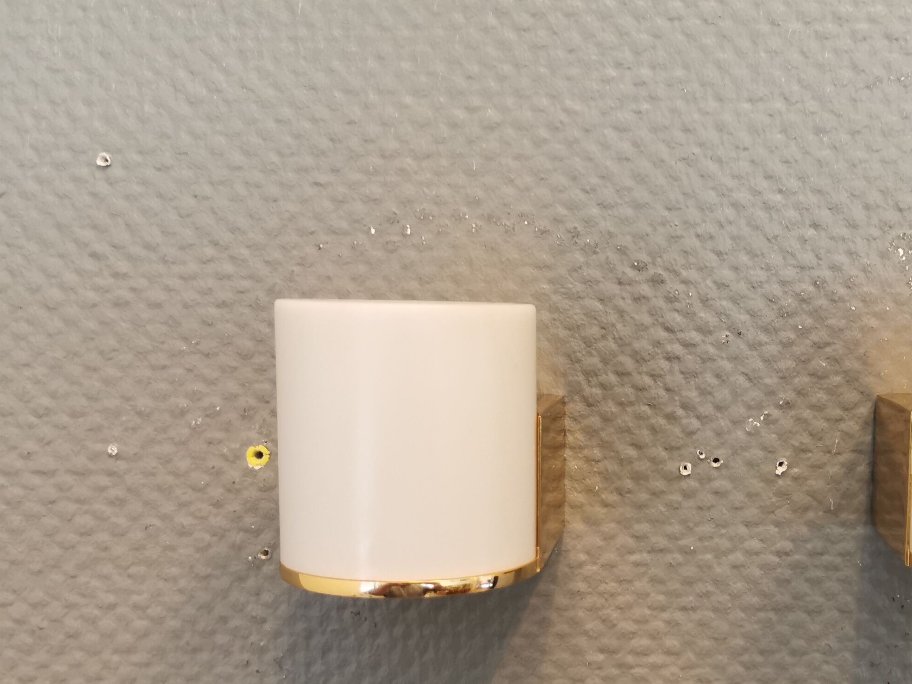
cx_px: 724
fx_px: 1317
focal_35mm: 50
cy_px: 504
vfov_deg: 28.7
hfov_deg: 36.9
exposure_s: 1/100
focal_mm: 5.56
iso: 200
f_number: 1.6
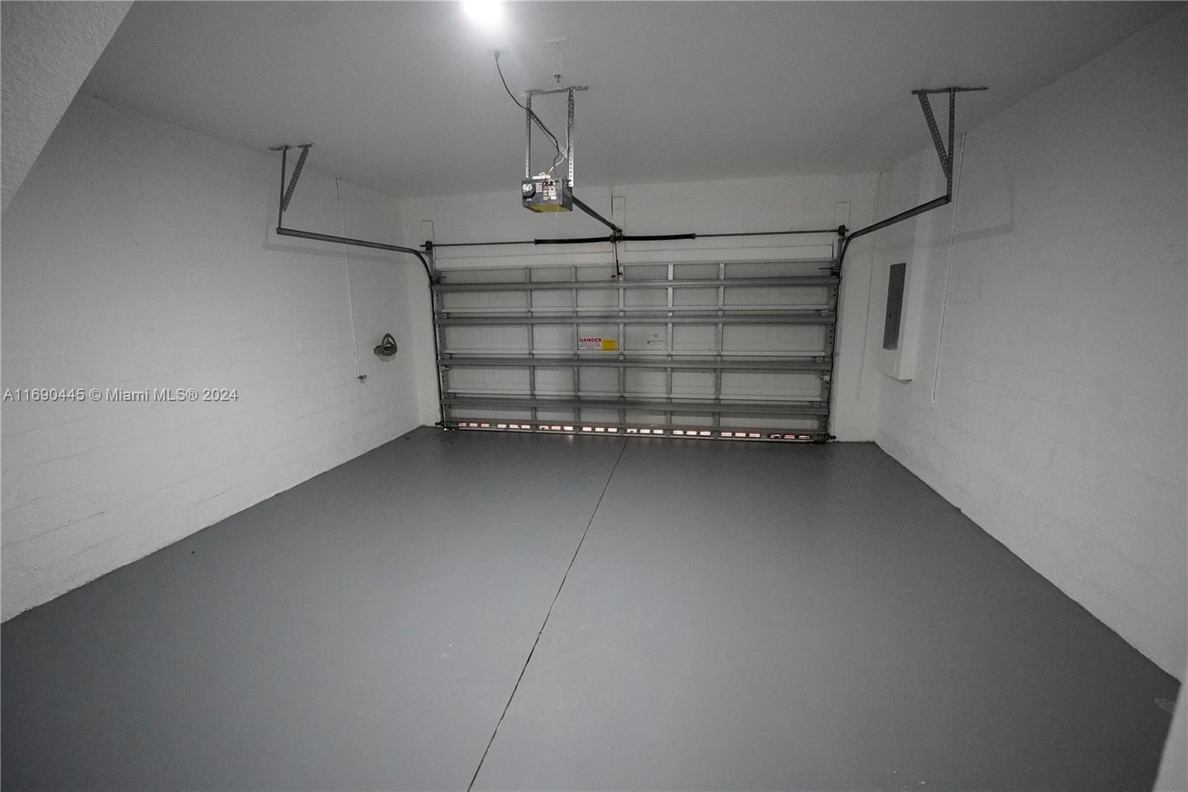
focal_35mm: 15
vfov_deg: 77.3
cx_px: 594
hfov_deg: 100.4
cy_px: 396
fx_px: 495
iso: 6400
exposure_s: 1/160
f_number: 4
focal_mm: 10
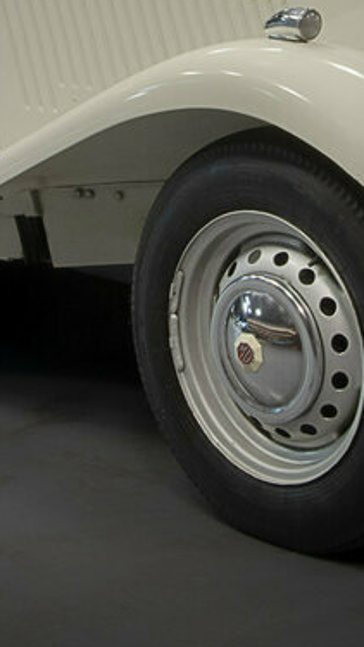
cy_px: 44
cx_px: 162
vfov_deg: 14.6
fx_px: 2499
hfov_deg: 8.3
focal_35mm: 146
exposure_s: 15
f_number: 25
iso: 250
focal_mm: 29
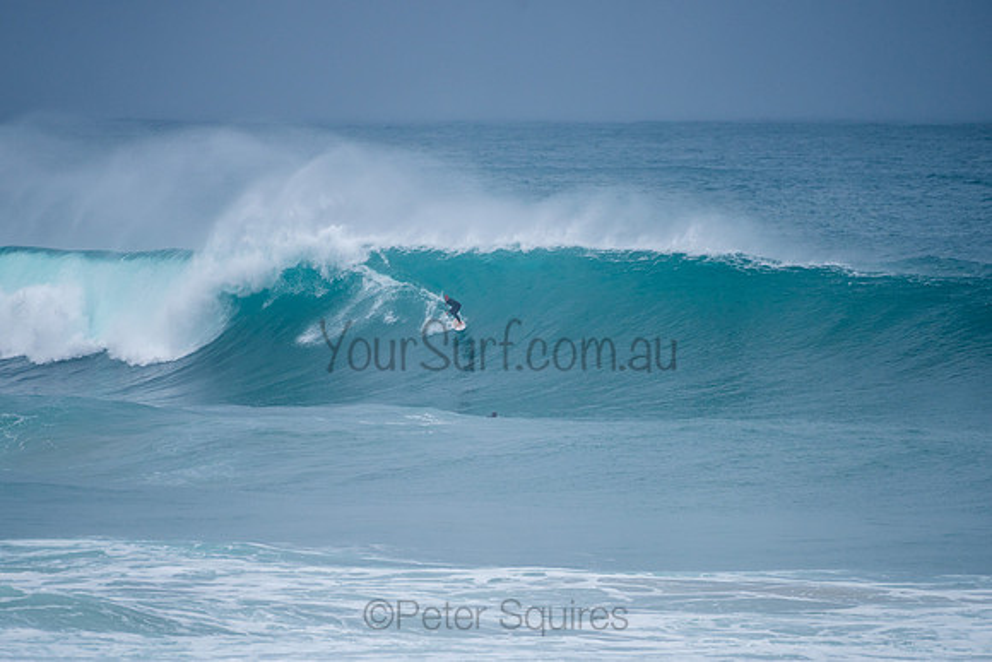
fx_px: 16901
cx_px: 476
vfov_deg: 2.2
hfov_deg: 3.4
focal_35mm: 613
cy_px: 306
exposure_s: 1/1250
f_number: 5.6
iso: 180
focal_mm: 500
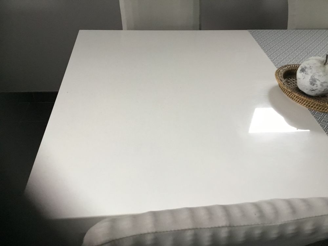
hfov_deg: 58.4
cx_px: 164
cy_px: 123
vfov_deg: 45.4
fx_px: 294
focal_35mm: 31
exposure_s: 1/33
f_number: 2.4
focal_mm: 3.3
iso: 200
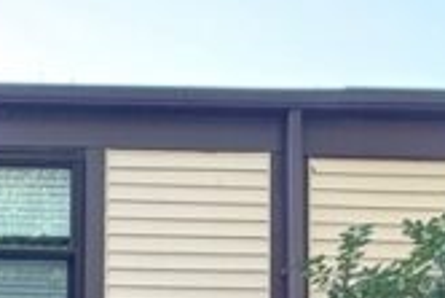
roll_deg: -0.6
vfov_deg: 13.8
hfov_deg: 24.3
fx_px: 866
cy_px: 717
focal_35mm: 70
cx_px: -169
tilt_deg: +2.7
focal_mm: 2.22
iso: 50
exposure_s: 1/121
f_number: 2.2
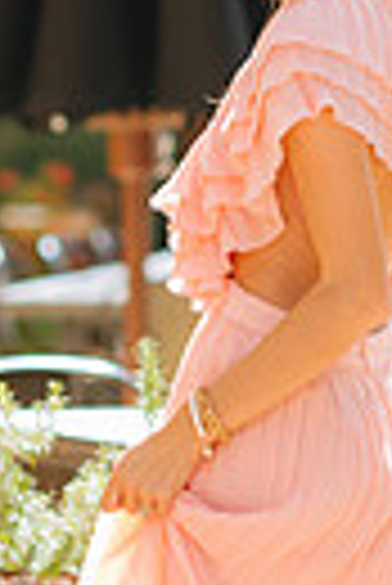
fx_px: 4789
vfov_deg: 7.0
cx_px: 342
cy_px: 342
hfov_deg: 4.7
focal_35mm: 294
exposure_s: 1/200
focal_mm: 85
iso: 31
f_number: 2.5
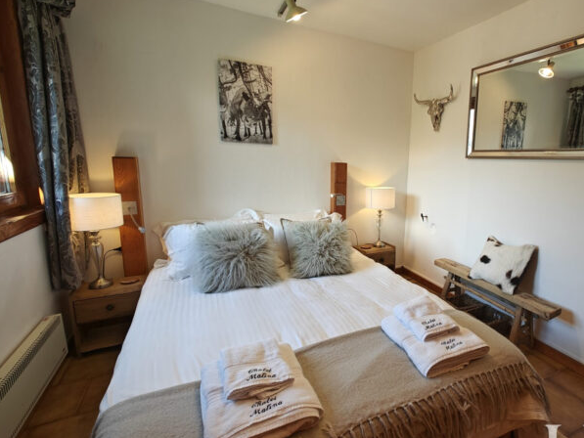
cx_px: 358
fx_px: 304
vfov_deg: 71.6
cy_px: 214
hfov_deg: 86.3
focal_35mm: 18
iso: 125
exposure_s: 1/67
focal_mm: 2.59
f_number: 2.2
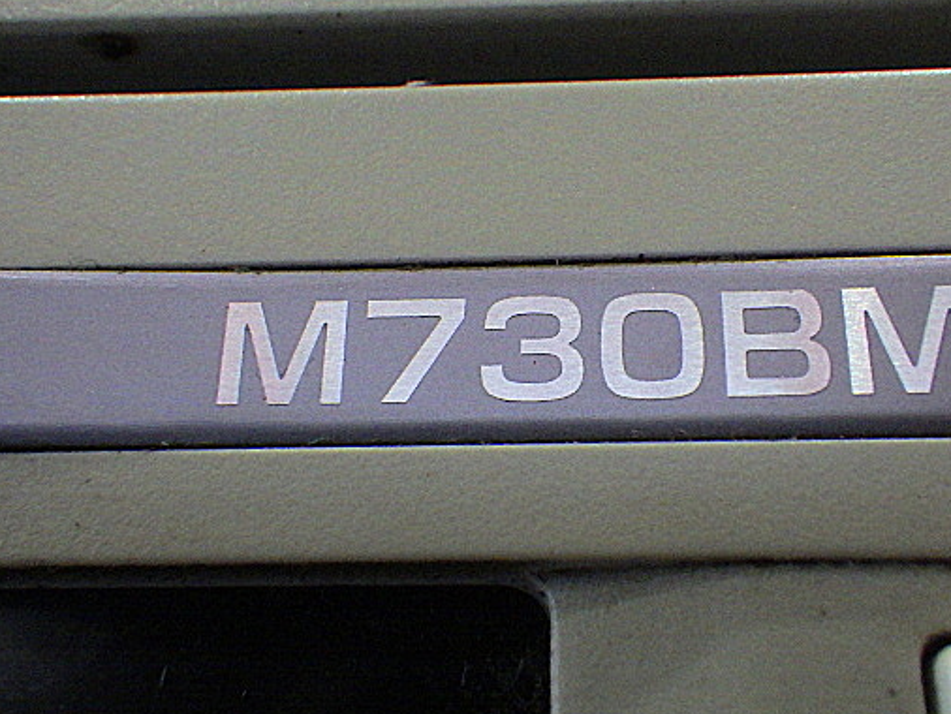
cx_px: 536
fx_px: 1182
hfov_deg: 43.7
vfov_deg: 33.6
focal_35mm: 43
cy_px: 349
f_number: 3.8
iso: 500
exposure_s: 1/50
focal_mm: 6.1
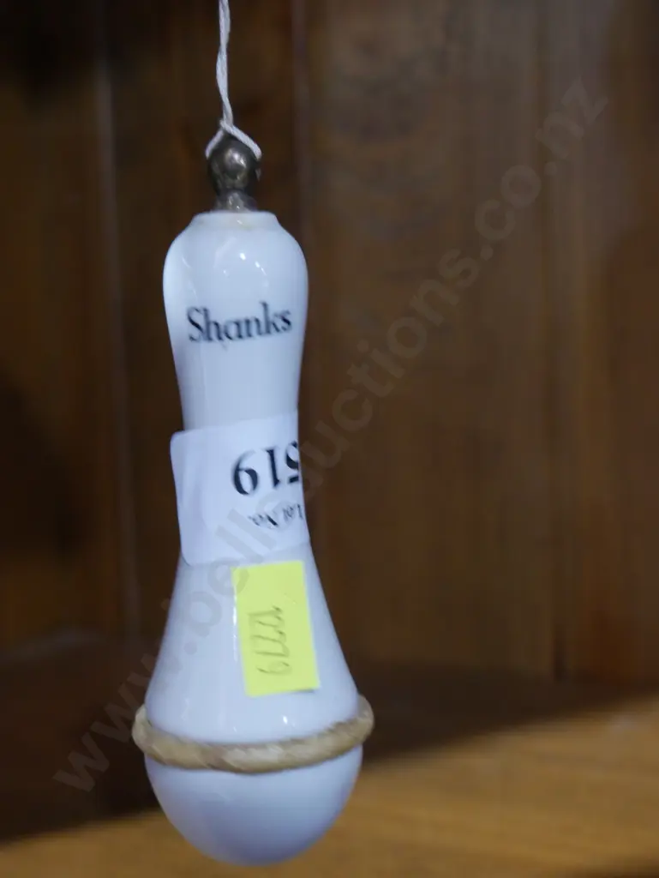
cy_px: 439
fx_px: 1268
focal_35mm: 50
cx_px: 330
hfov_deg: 29.1
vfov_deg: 38.2
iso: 2500
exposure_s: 1/60
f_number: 5.3
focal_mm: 25
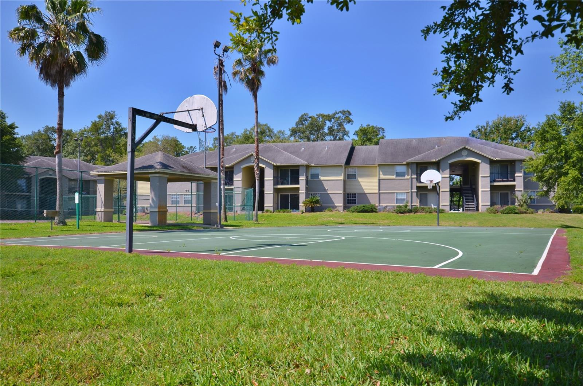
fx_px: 485
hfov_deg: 62.0
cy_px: 193
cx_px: 292
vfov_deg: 43.4
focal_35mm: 30
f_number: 8
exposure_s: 1/250
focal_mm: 20
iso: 100
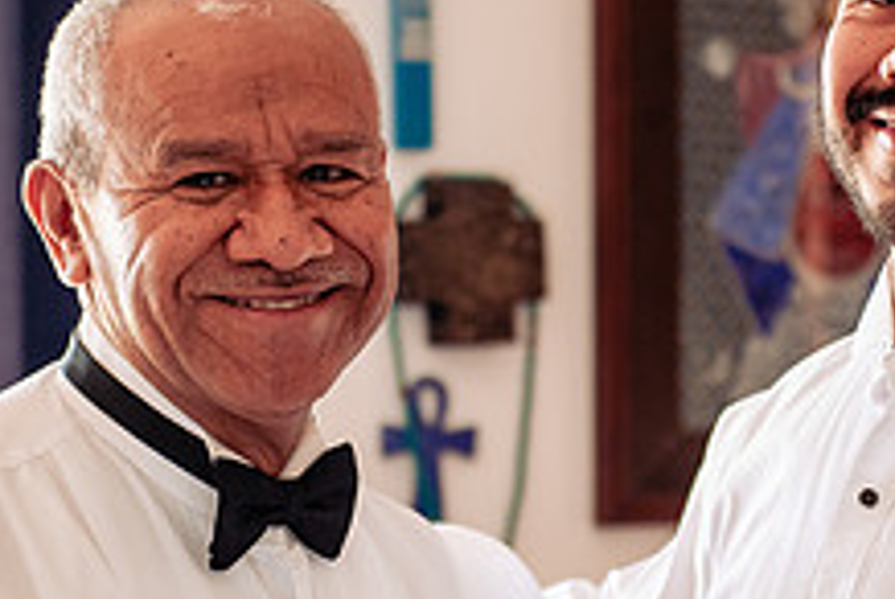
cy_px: 407
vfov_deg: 7.2
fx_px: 4755
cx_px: 607
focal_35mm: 191
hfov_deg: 10.7
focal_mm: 70
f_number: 3.5
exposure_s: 1/160
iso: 800
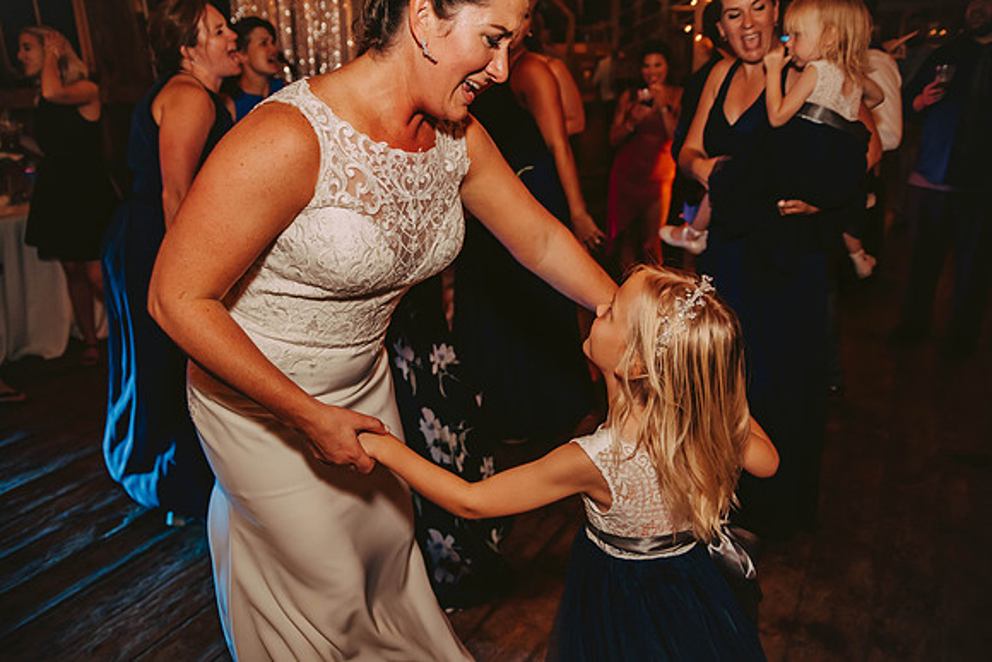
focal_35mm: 28
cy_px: 331
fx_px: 772
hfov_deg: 65.5
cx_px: 496
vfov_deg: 46.4
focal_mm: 28
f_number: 2.8
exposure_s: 1/125
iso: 1250
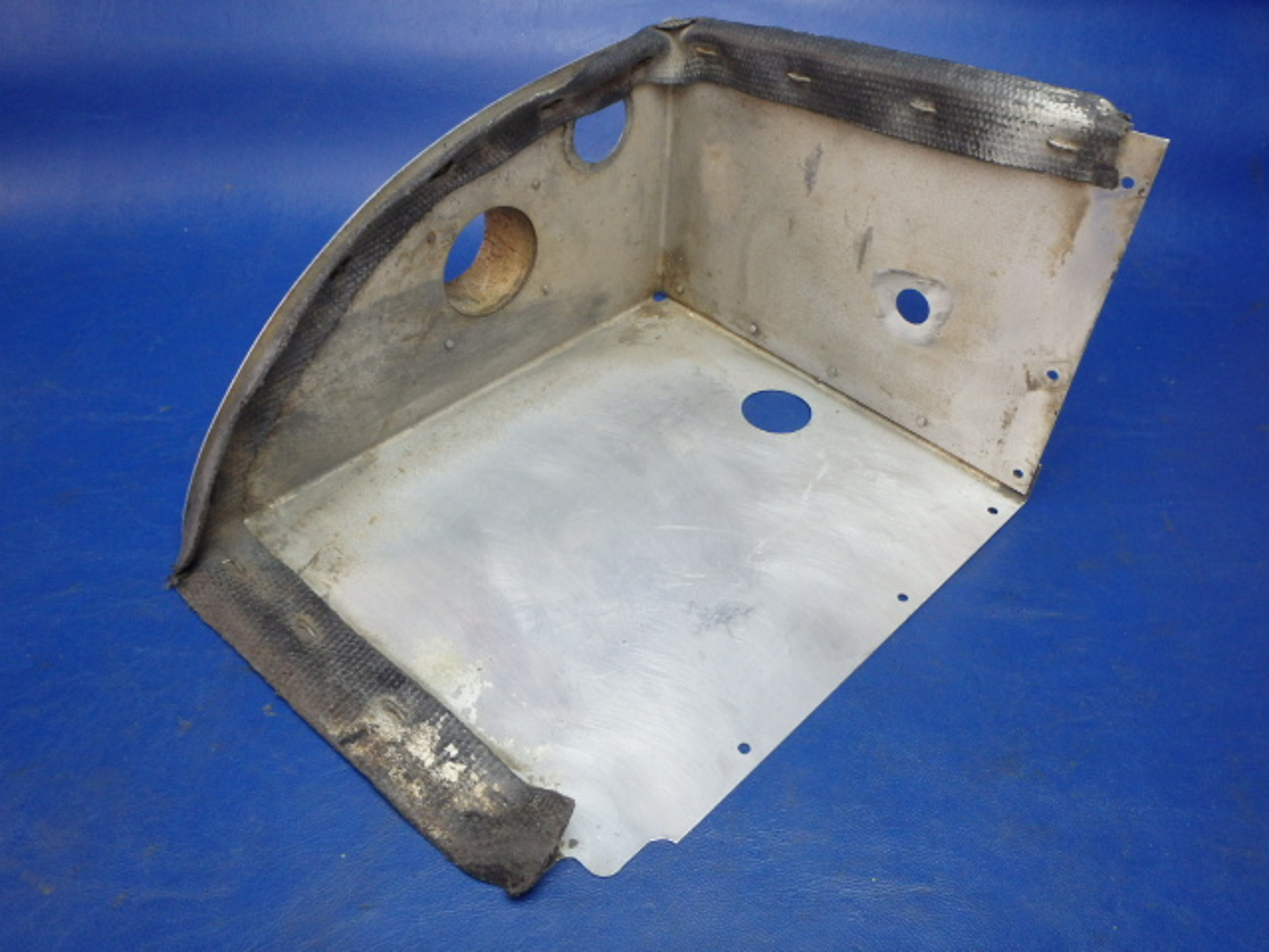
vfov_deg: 49.7
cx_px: 634
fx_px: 1026
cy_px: 476
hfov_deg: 63.4
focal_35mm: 28
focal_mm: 5
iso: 320
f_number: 3.9
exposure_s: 1/30
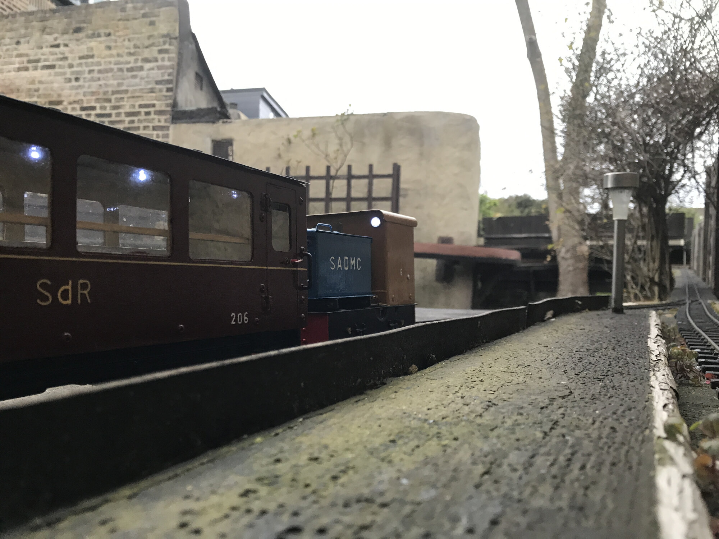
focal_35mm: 28
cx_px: 360
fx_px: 582
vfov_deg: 49.7
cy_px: 270
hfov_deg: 63.4
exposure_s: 1/33
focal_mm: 3.99
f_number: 1.8
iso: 40
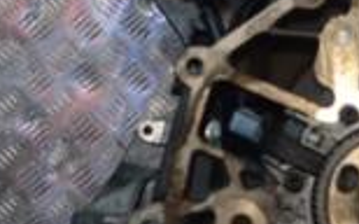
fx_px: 1281
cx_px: 380
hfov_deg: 15.6
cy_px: 19
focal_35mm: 131
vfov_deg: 9.9
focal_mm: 22
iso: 250
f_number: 4
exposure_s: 1/30
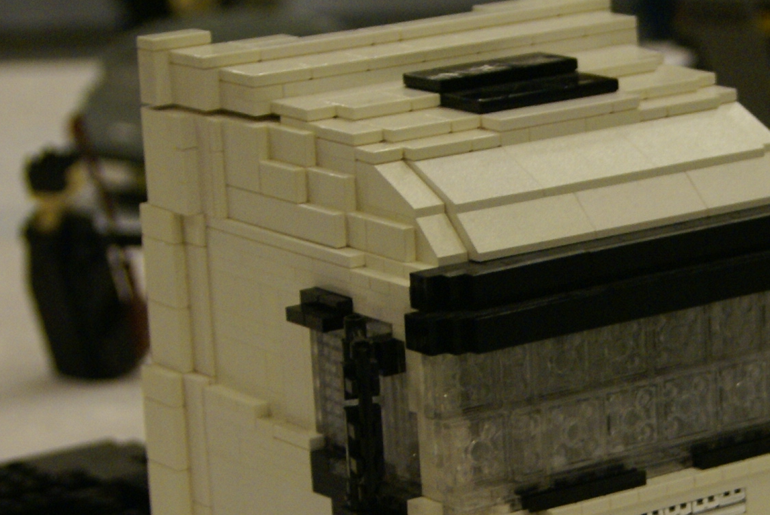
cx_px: 705
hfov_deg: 13.2
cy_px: 363
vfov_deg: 8.9
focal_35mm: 154
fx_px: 3296
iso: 400
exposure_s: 1/50
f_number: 4.5
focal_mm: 40
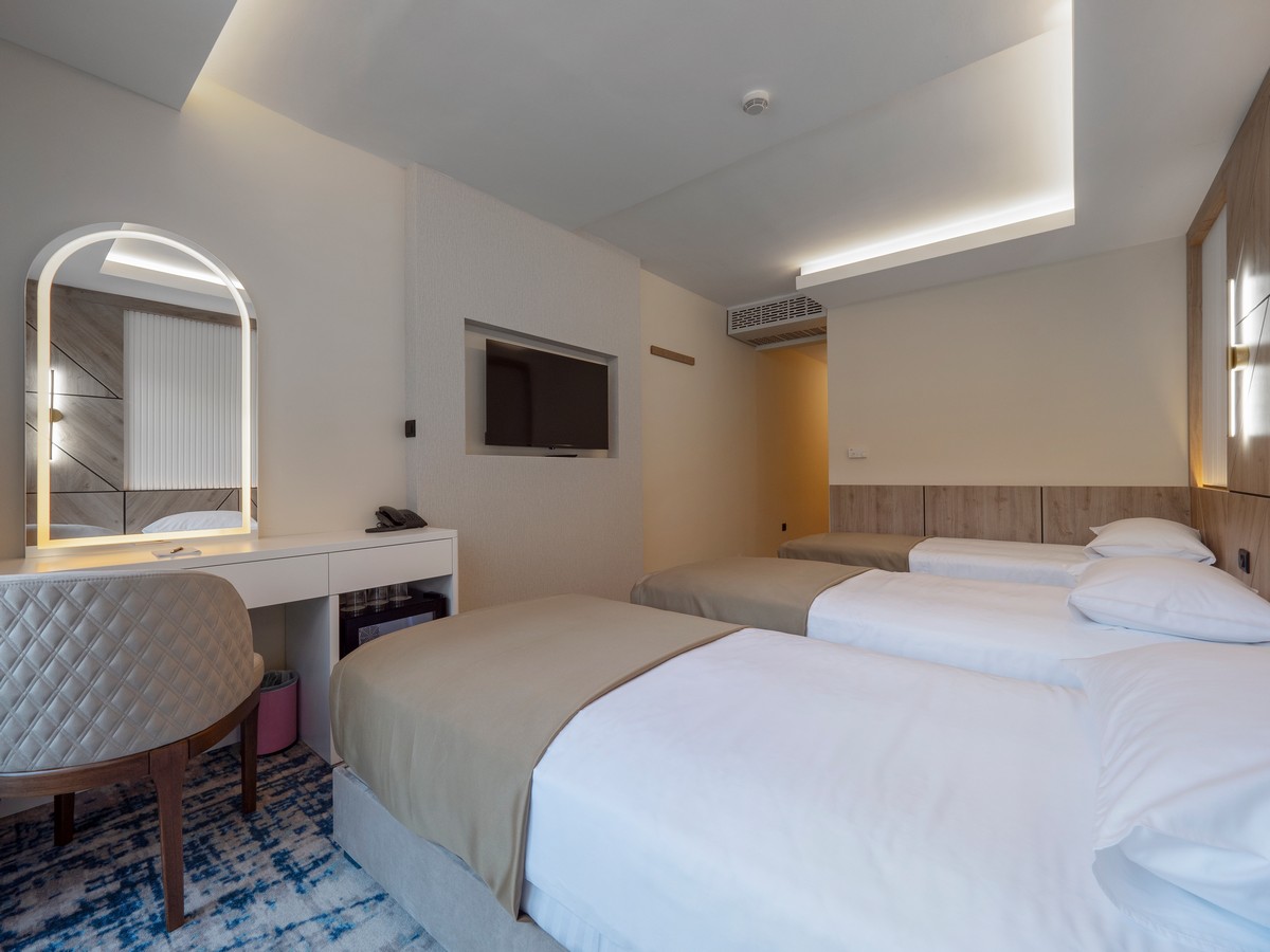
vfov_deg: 85.7
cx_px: 635
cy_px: 476
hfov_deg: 102.1
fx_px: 514
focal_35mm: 14
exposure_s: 1/8
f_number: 5.6
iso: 100
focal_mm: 7
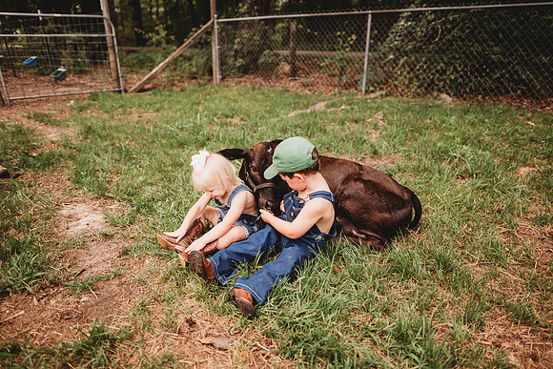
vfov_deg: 53.2
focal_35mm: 24
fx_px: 369
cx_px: 276
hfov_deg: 73.7
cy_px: 184
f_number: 2.2
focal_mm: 24
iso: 100
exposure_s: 1/500
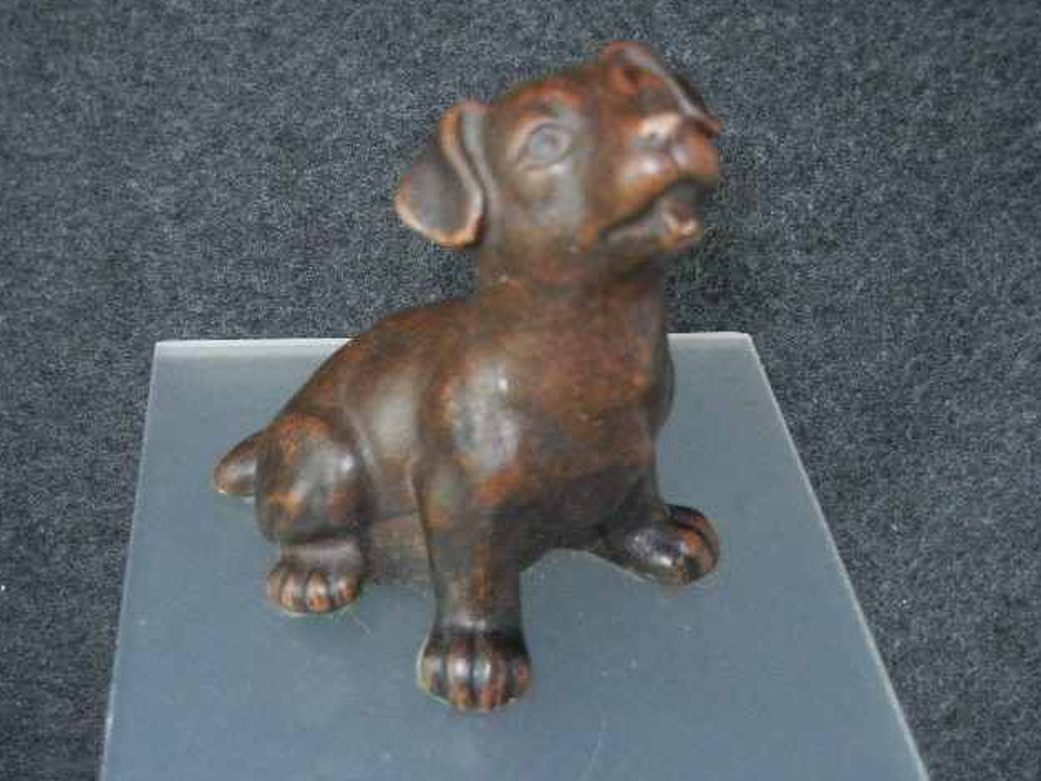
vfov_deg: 27.5
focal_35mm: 53
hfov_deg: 36.2
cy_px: 386
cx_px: 519
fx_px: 1594
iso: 800
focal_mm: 9.3
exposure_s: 1/30
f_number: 3.9
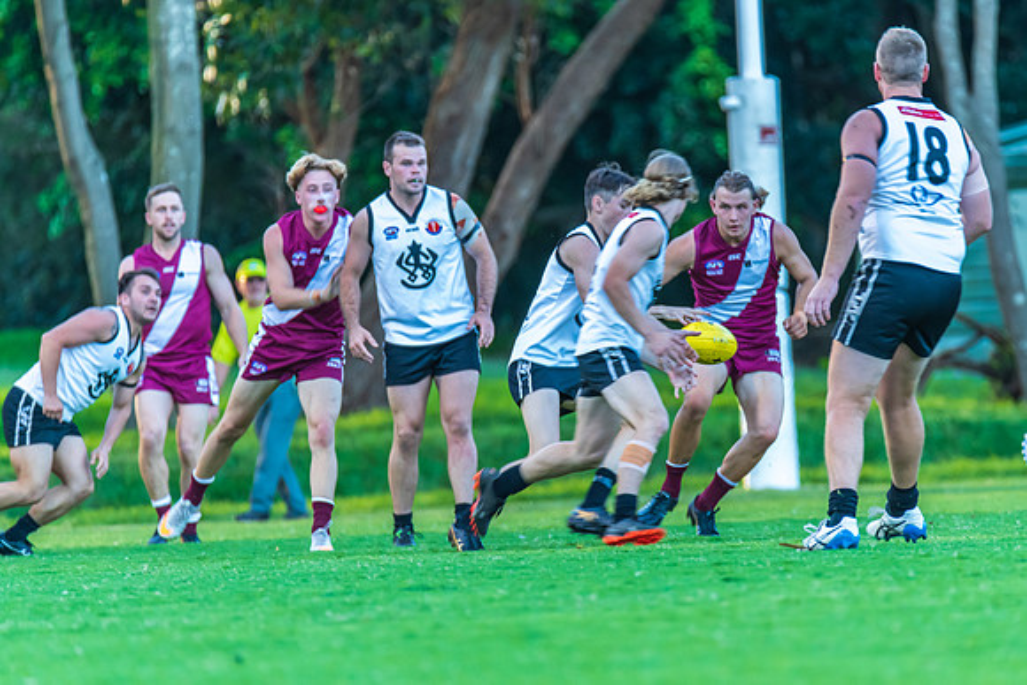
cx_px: 584
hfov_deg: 3.6
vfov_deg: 2.4
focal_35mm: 577
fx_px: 16477
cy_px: 382
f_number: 6.3
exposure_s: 1/160
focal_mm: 500
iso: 1600
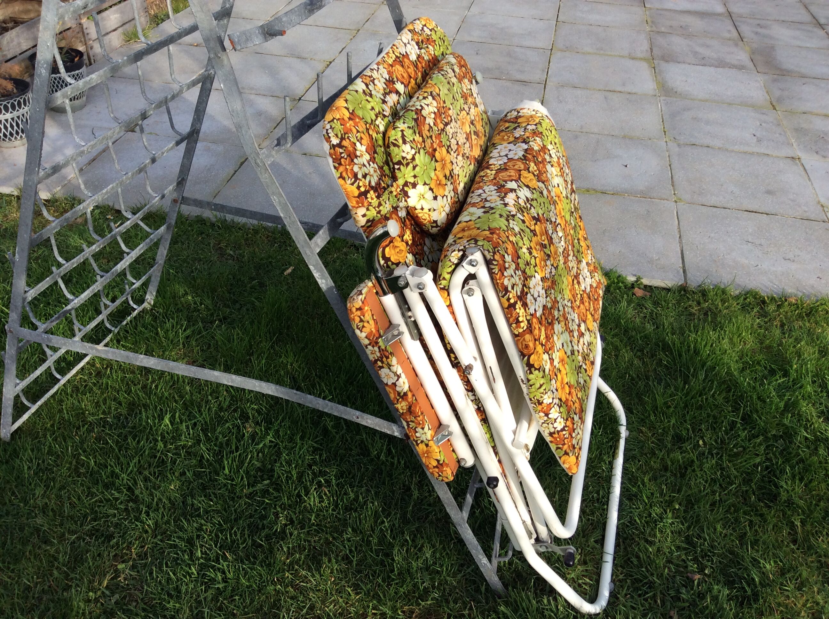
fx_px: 765
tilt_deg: -36.5
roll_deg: -1.6
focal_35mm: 32
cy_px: 310
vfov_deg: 44.1
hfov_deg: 56.9
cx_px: 414
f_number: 2.4
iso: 32
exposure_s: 1/566
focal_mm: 3.3
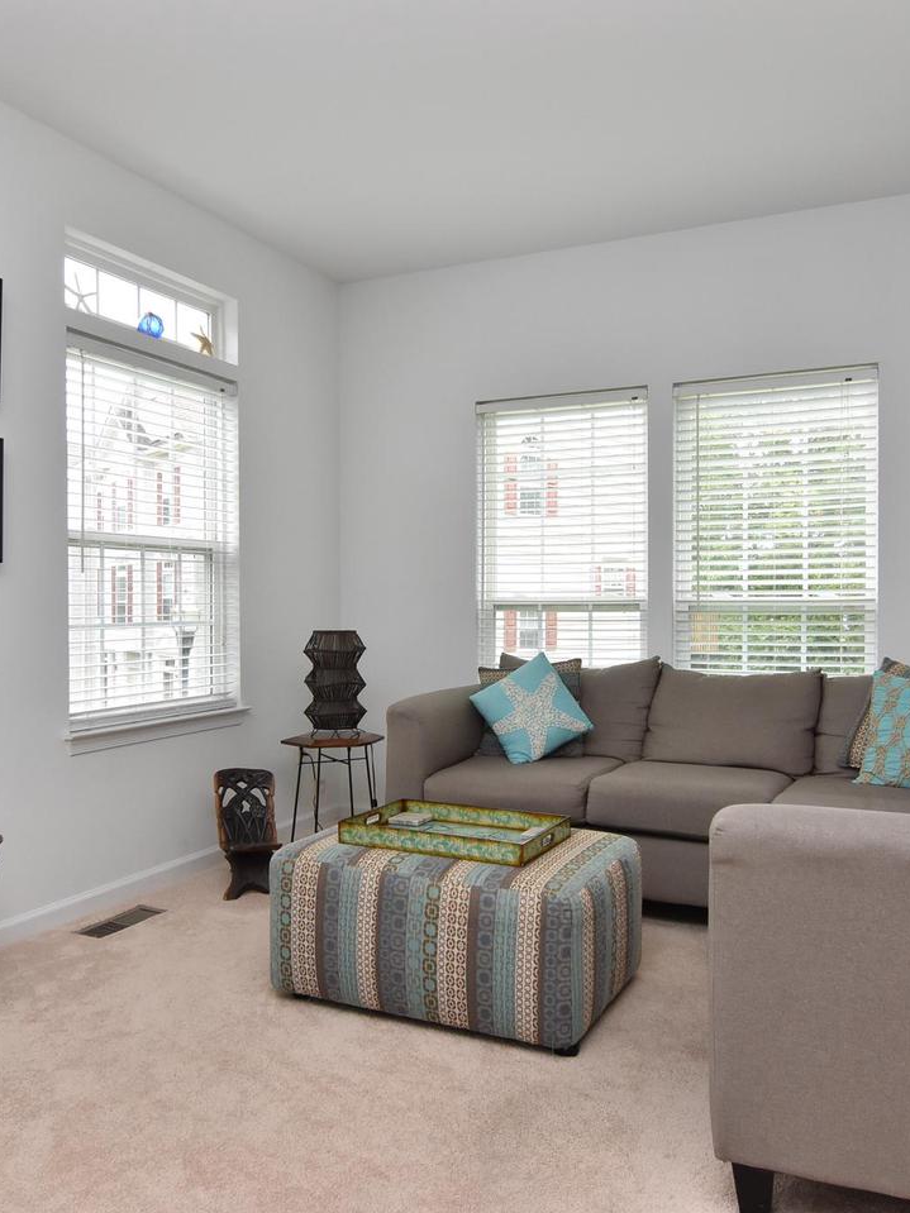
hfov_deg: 53.1
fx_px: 912
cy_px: 607
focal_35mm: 26
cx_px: 459
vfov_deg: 67.3
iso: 800
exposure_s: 1/160
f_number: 10
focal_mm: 12
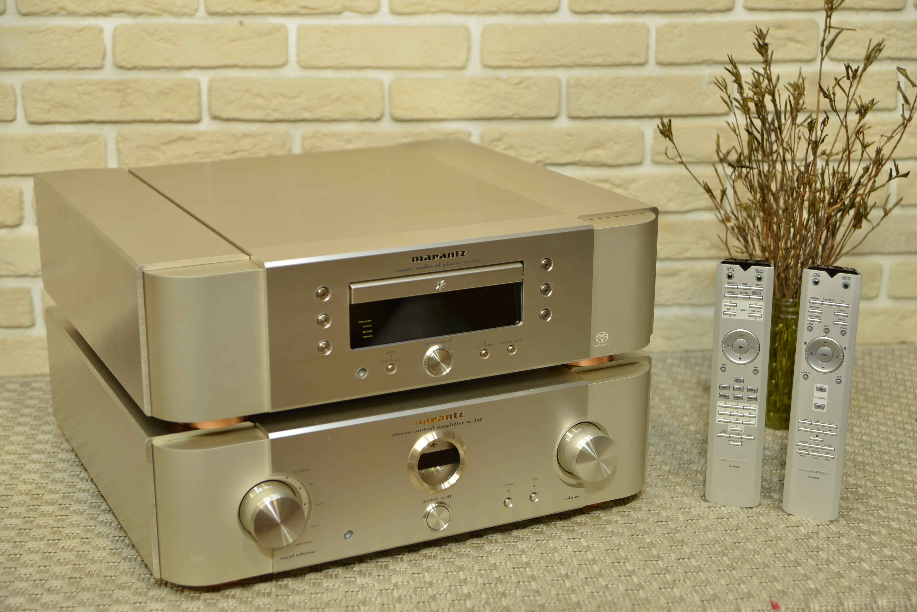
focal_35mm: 56
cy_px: 306
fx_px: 1427
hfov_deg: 35.6
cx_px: 458
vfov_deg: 24.2
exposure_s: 1/40
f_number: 4
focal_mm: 56
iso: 100
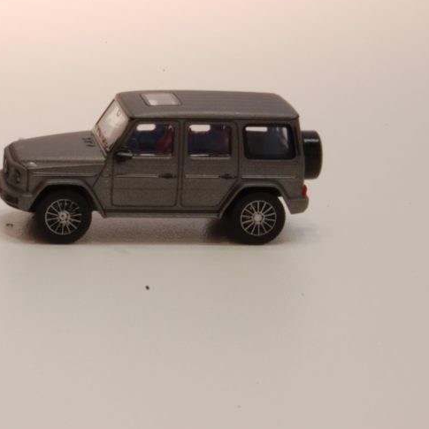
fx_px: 2074
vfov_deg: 11.8
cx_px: 8
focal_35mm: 148
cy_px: 147
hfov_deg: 11.7
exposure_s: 4
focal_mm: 55
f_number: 36
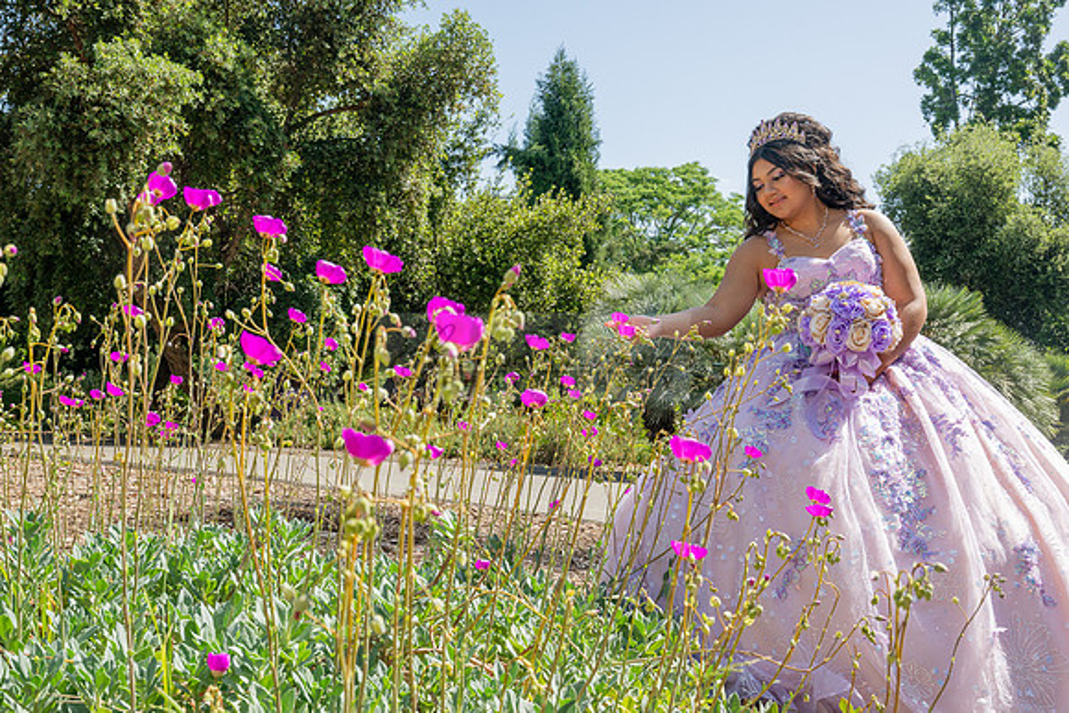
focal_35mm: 42
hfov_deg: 46.4
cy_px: 356
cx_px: 534
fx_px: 1247
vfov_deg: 31.9
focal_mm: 42
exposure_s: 1/200
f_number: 10
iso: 200
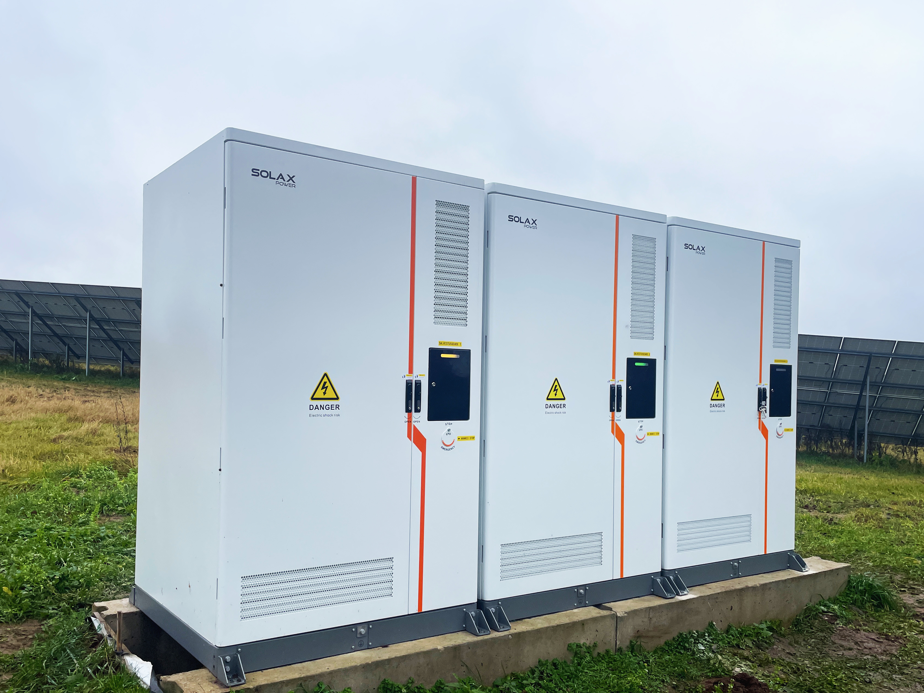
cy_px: 389
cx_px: 465
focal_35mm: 31
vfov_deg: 45.3
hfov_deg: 58.4
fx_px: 827
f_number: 1.6
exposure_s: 1/924
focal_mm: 4.2
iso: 32
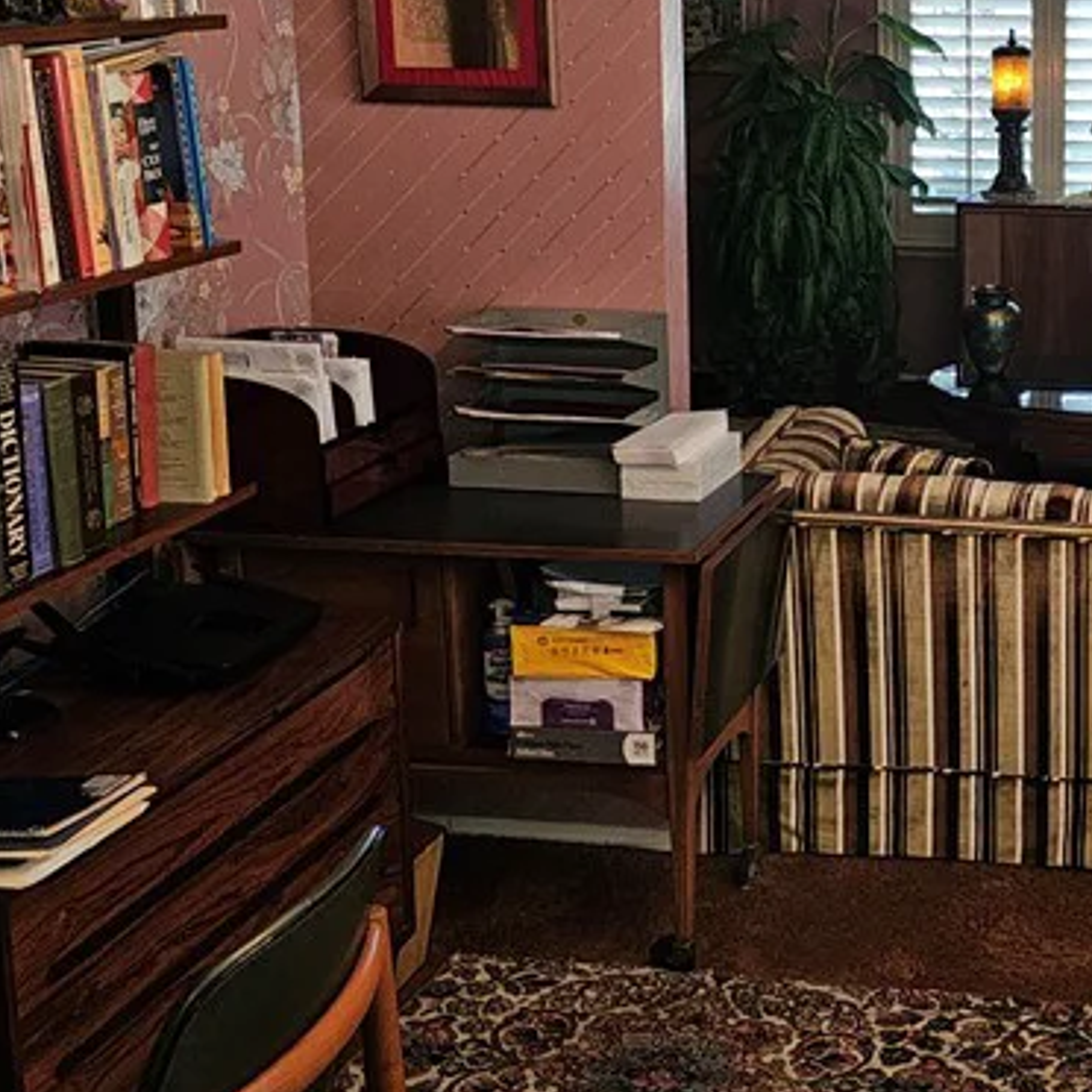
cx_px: 1115
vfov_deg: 30.3
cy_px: 355
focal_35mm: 56
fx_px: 1999
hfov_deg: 28.5
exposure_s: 1/30
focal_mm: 6.3
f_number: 1.7
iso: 100
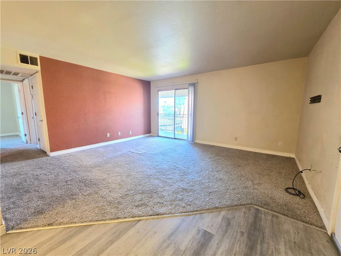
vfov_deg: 89.9
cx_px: 170
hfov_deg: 106.2
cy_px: 128
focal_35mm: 13
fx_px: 128
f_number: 1.9
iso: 250
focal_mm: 2.2
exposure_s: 1/60.2
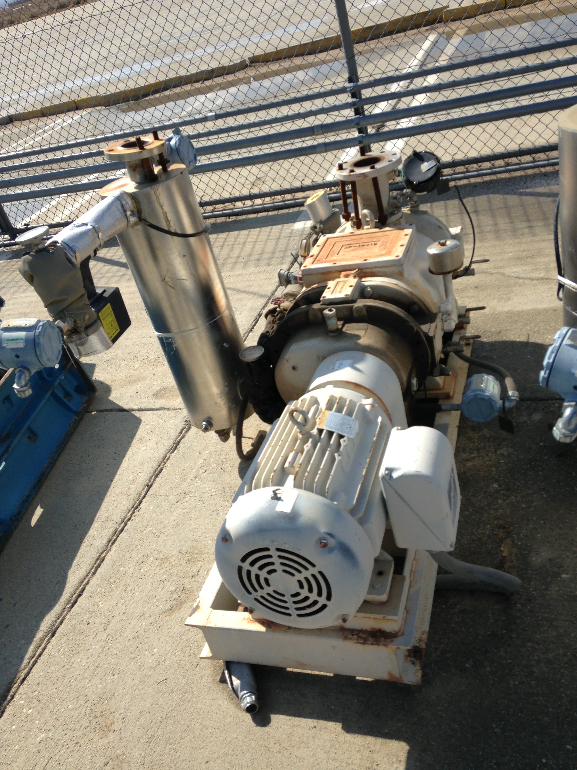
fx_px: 733
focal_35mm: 33
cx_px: 288
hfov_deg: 42.9
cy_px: 385
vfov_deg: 55.4
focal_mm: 4.13
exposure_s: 1/1427
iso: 50
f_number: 2.4
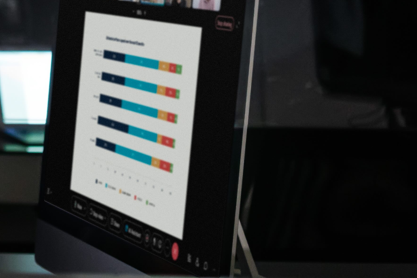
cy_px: 13
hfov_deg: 11.3
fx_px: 1830
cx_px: -502
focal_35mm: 158
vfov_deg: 8.6
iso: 1000
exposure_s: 1/60
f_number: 2.8
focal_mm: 35
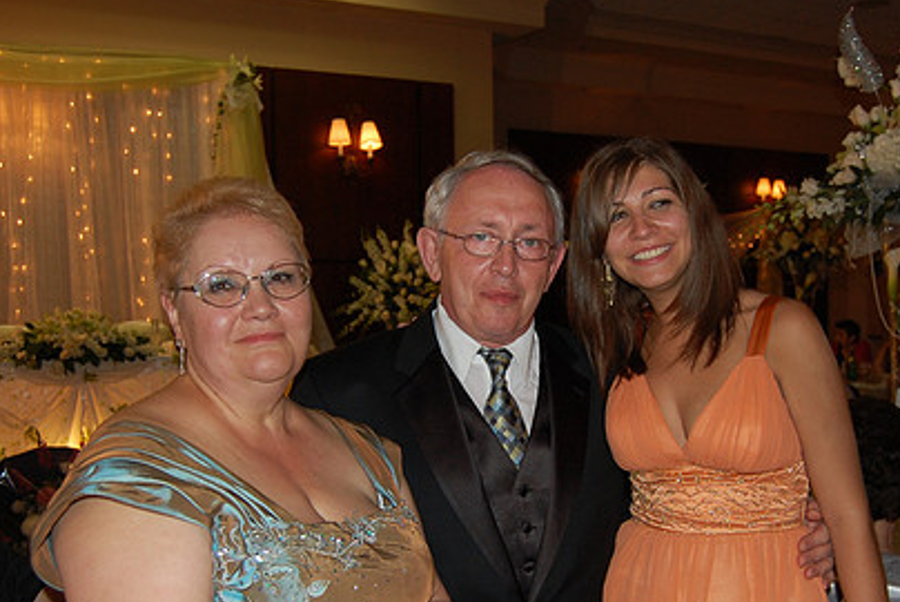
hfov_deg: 45.3
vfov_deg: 31.1
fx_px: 1076
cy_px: 386
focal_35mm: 43
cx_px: 501
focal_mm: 20
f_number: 3.8
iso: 400
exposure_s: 1/60
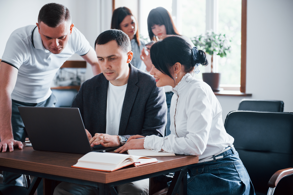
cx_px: 146
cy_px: 98
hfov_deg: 28.8
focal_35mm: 70
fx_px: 570
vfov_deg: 19.5
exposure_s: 1/125
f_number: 2.8
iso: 800
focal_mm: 70
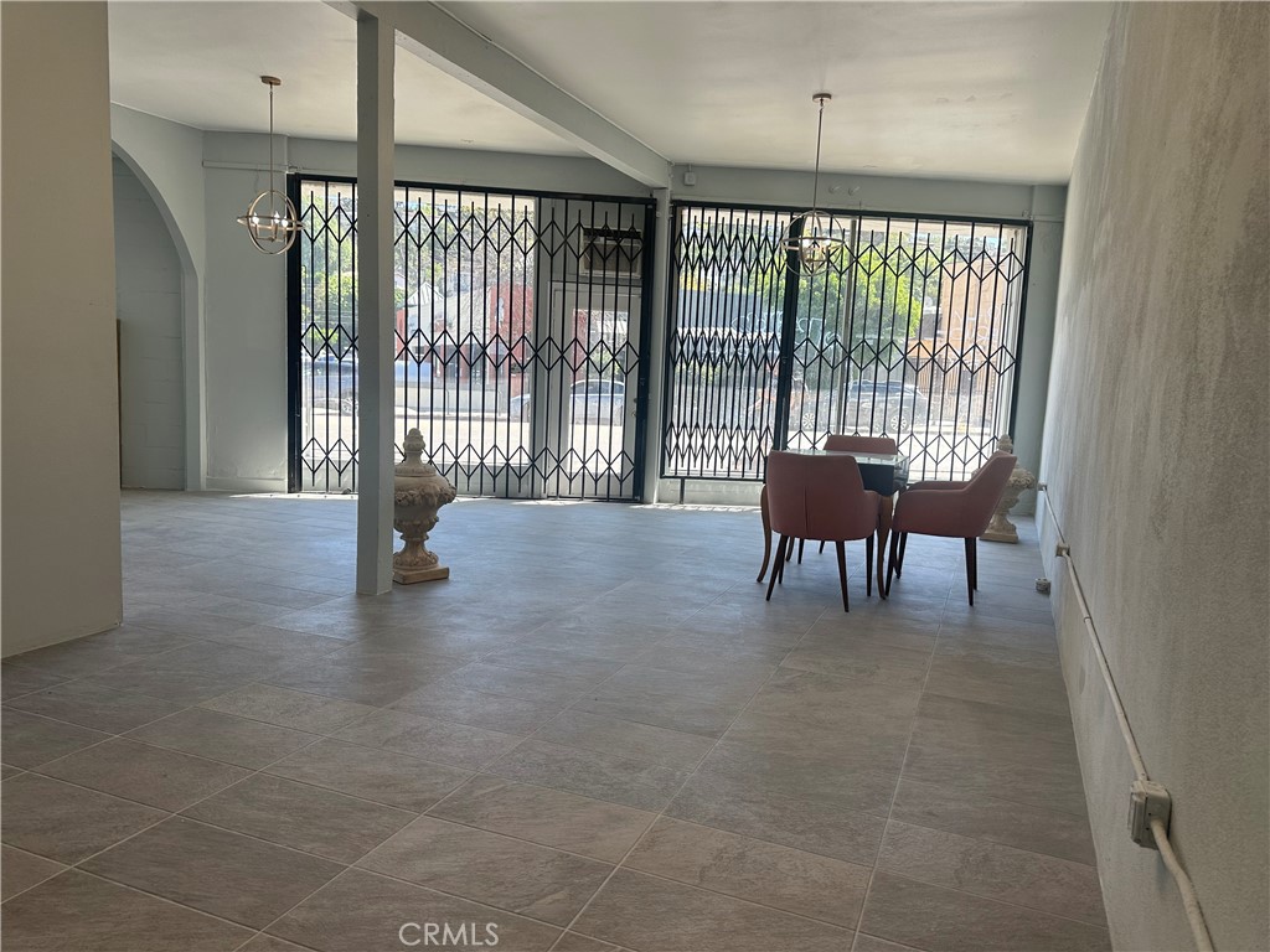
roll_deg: -2.4
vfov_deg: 56.8
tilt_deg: -6.4
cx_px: 635
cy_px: 476
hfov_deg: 71.6
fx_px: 881
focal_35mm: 24
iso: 80
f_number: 1.78
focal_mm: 6.86
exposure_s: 1/564
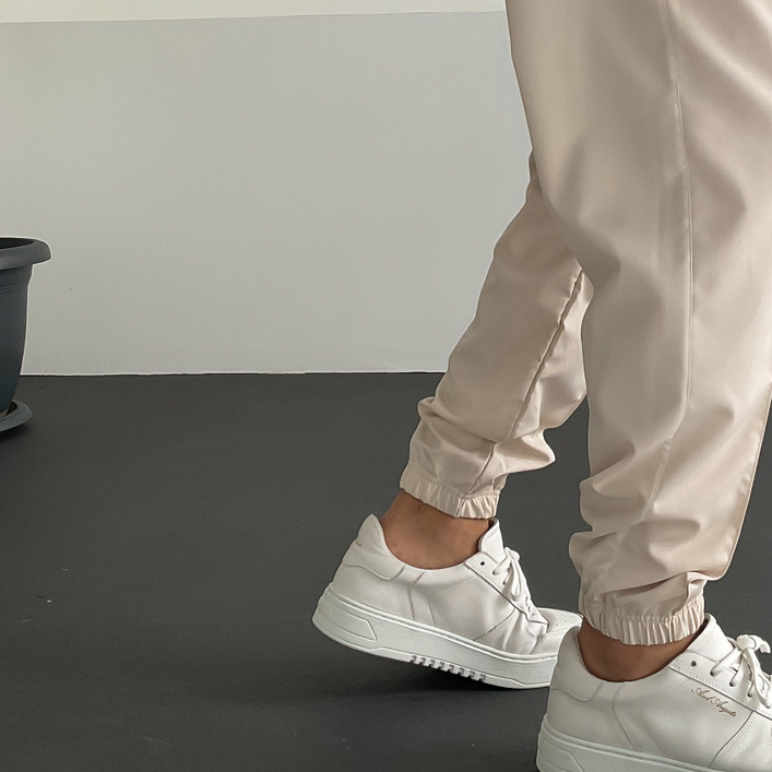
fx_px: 1463
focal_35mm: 58
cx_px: 544
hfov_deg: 29.2
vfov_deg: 29.1
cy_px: 191
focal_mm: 3
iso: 40
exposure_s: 1/120
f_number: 1.8
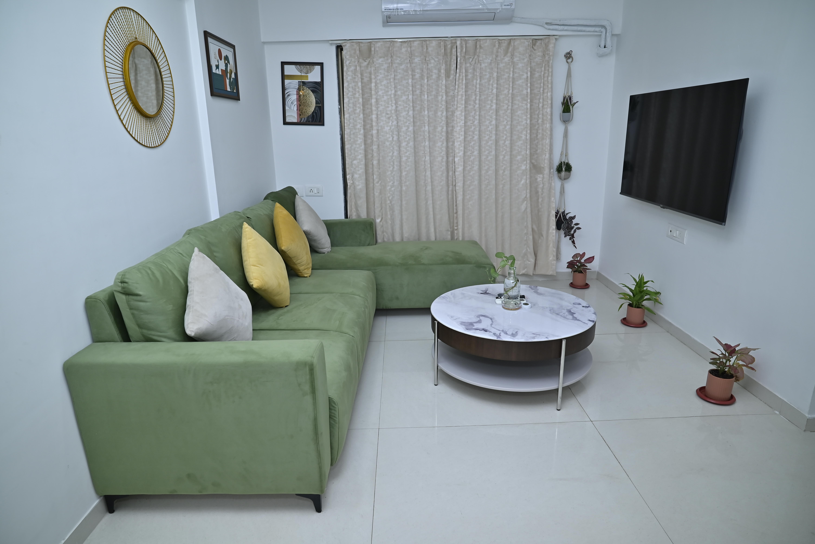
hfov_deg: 84.0
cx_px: 408
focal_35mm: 20
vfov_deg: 62.0
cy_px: 272
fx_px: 453
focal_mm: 20
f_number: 5
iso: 320
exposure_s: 1/160
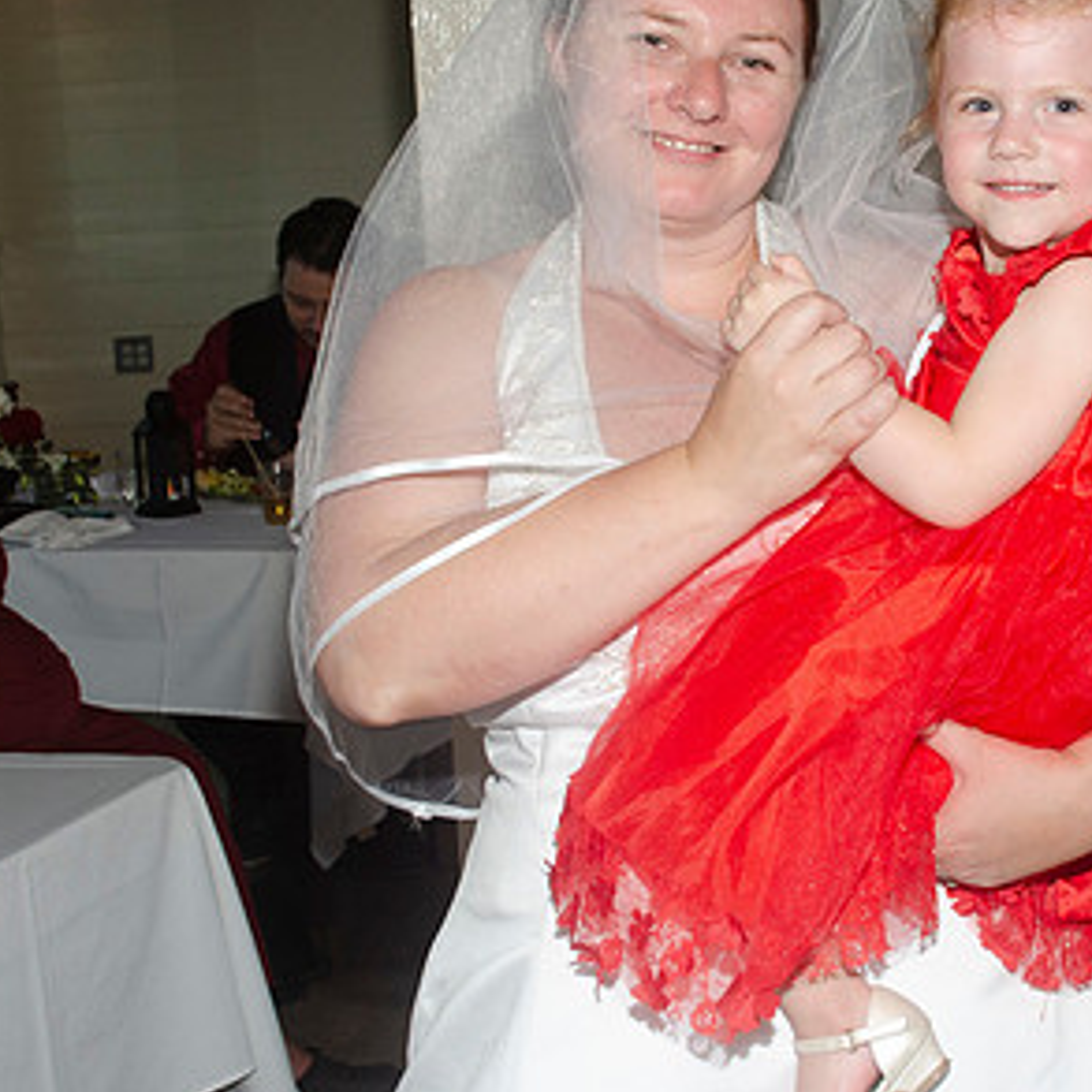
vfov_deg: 23.3
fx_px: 2641
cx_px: 729
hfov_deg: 23.3
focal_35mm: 74
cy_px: 469
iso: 400
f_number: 5.6
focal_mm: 24
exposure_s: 1/60
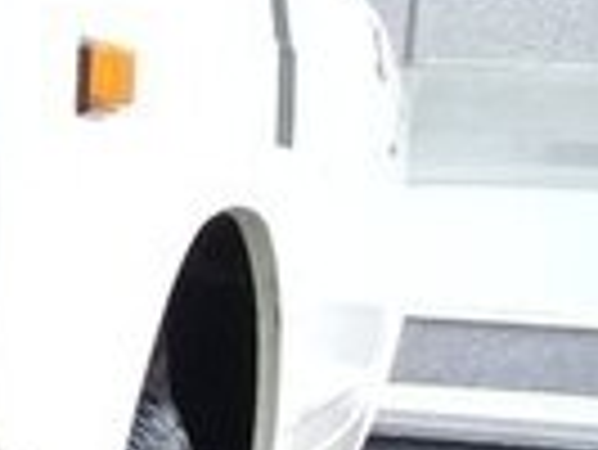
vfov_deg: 9.6
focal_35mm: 154
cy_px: 403
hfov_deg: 10.8
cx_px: -850
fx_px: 2663
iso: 50
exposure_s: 1/50
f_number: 2.2
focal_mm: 3.3
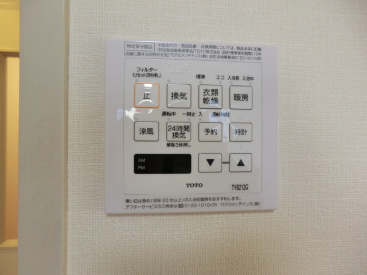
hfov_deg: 71.6
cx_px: 184
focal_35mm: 24
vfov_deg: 56.8
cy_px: 138
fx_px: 254
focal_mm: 4.3
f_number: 3.2
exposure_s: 1/60
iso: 200
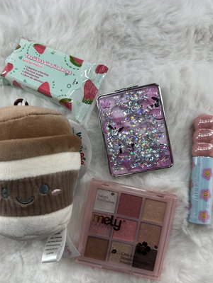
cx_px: 107
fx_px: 263
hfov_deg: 44.2
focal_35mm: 32
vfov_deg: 56.7
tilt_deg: -86.9
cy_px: 158
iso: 64
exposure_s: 1/172
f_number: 1.78
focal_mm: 6.86
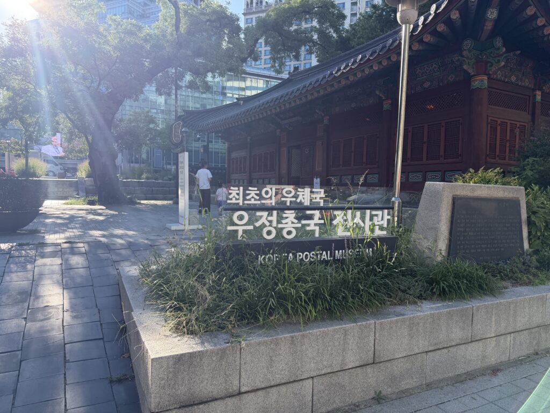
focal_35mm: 24
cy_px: 206
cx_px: 275
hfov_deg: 71.6
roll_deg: -0.7
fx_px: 381
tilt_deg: -1.5
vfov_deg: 56.8
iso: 100
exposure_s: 1/1585
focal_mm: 6.76
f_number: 1.78
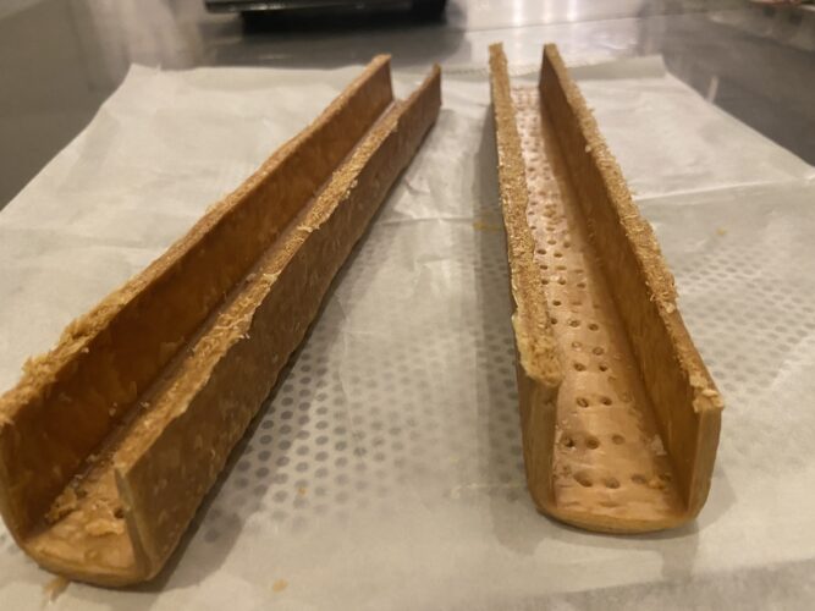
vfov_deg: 53.0
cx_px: 408
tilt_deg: -33.3
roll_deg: +2.4
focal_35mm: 26
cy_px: 306
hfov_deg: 67.3
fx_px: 612
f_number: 1.8
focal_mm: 4.25
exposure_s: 1/50
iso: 400
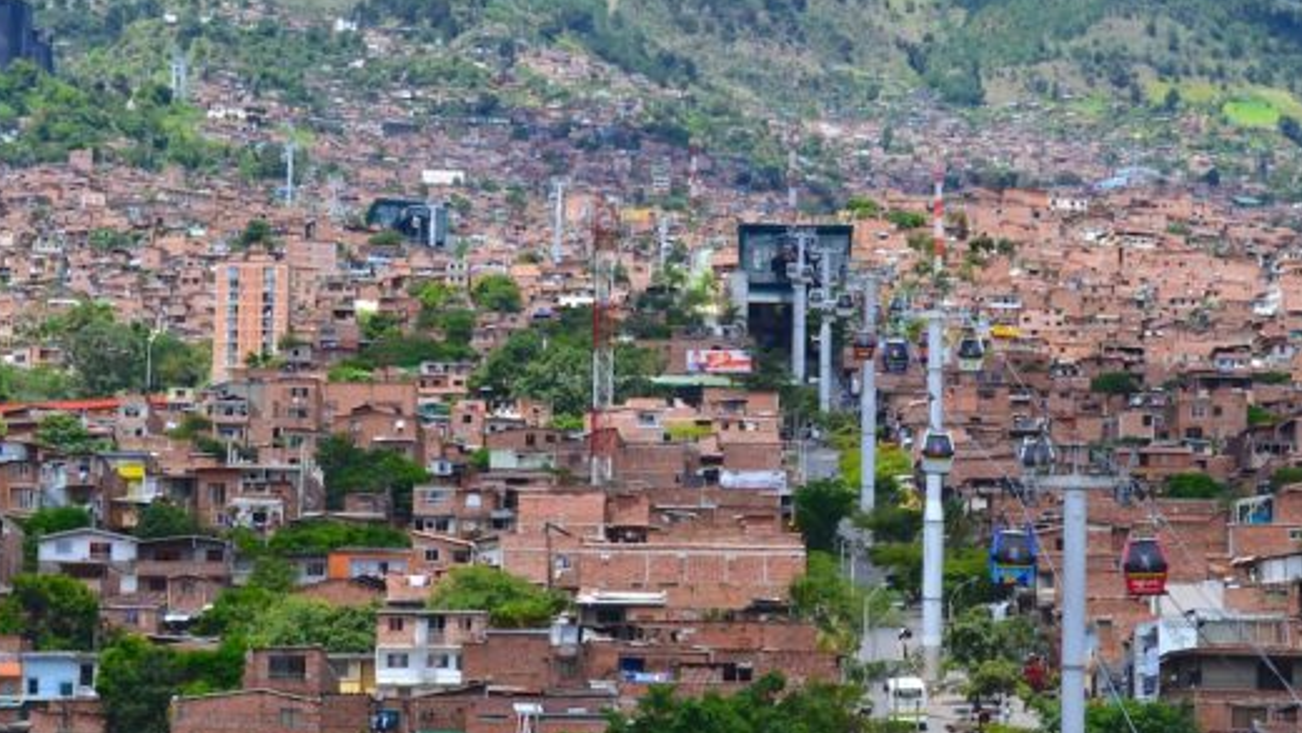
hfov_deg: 18.4
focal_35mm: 116
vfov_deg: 10.5
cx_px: 849
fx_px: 4006
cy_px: 495
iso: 400
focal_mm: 48
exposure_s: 1/320
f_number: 10
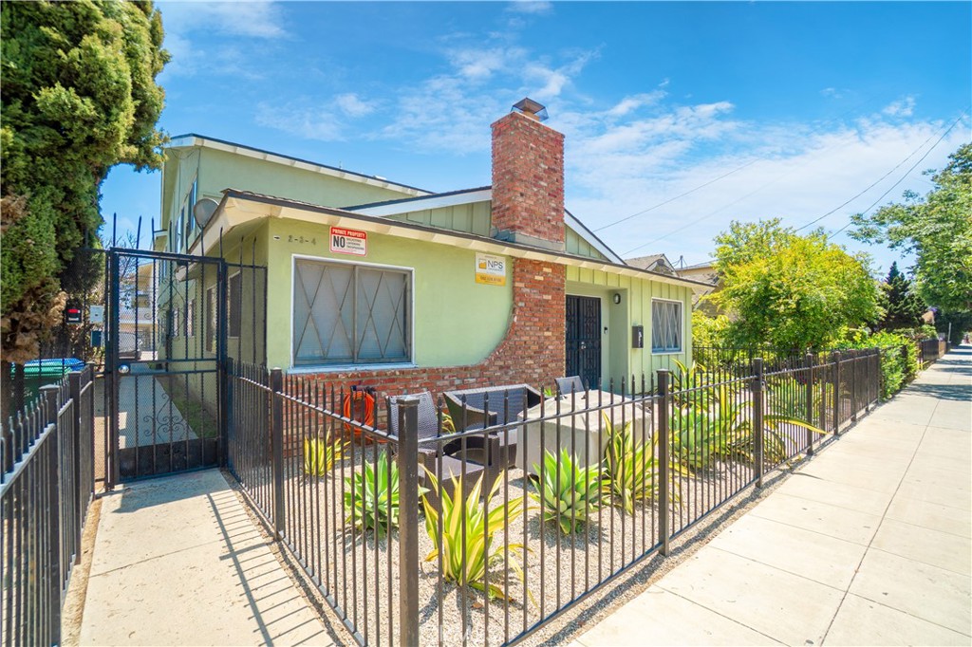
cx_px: 486
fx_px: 405
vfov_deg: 77.3
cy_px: 324
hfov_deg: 100.4
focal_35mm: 15
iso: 100
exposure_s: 1/250
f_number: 7.1
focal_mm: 10
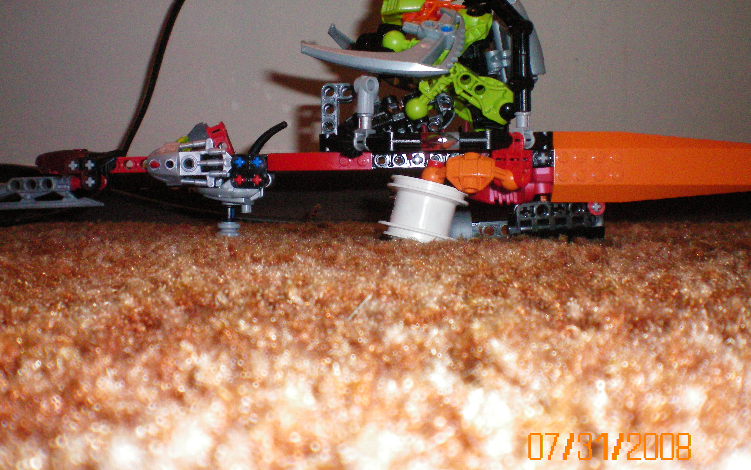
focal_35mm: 45
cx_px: 352
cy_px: 204
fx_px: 921
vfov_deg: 28.6
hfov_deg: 44.3
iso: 400
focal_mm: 6.3
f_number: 4.6
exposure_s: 1/60
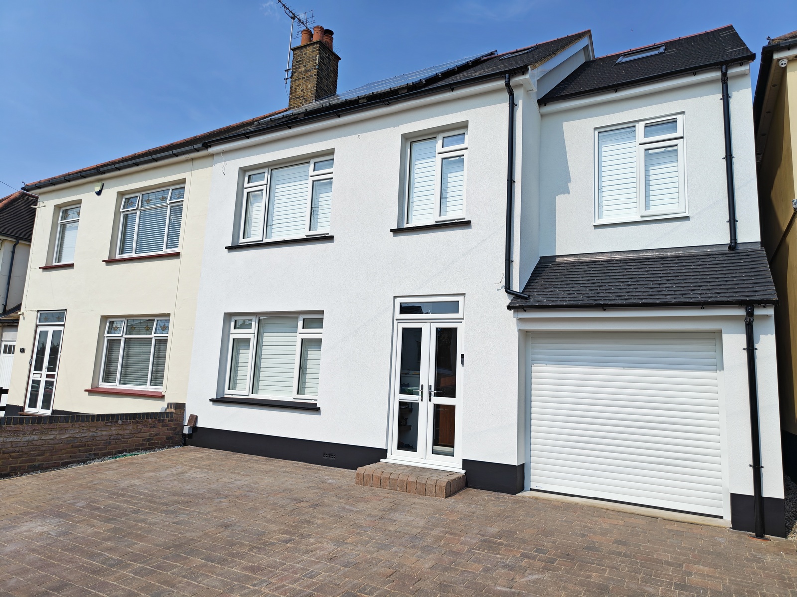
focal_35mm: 23
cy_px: 298
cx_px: 398
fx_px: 530
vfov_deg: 58.9
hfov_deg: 73.9
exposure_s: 1/2700
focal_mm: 5.4
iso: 50
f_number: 1.6
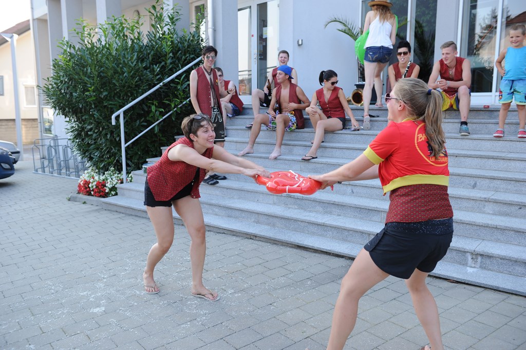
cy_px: 175
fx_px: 467
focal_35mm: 32
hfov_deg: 58.8
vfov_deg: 41.1
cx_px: 263
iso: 800
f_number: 4
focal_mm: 32
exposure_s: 1/500
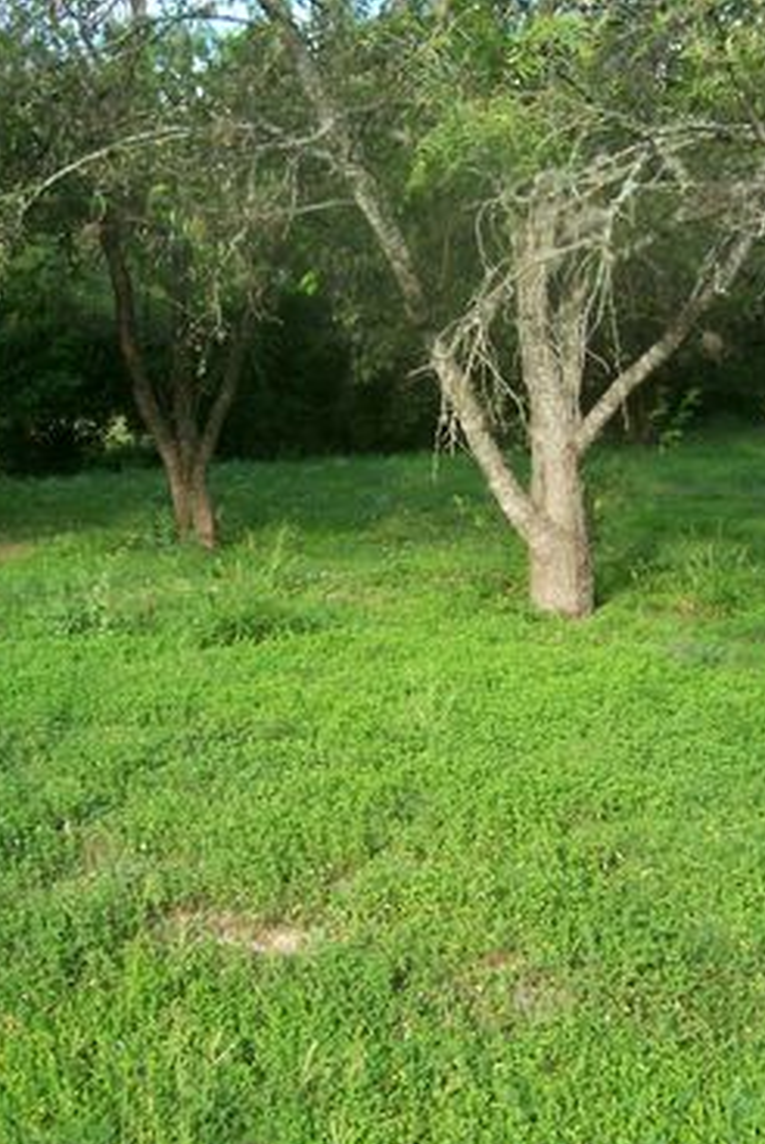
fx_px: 1527
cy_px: 580
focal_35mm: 48
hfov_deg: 28.1
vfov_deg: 41.1
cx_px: 386
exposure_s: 1/279
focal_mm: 5.6
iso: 80
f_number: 2.7
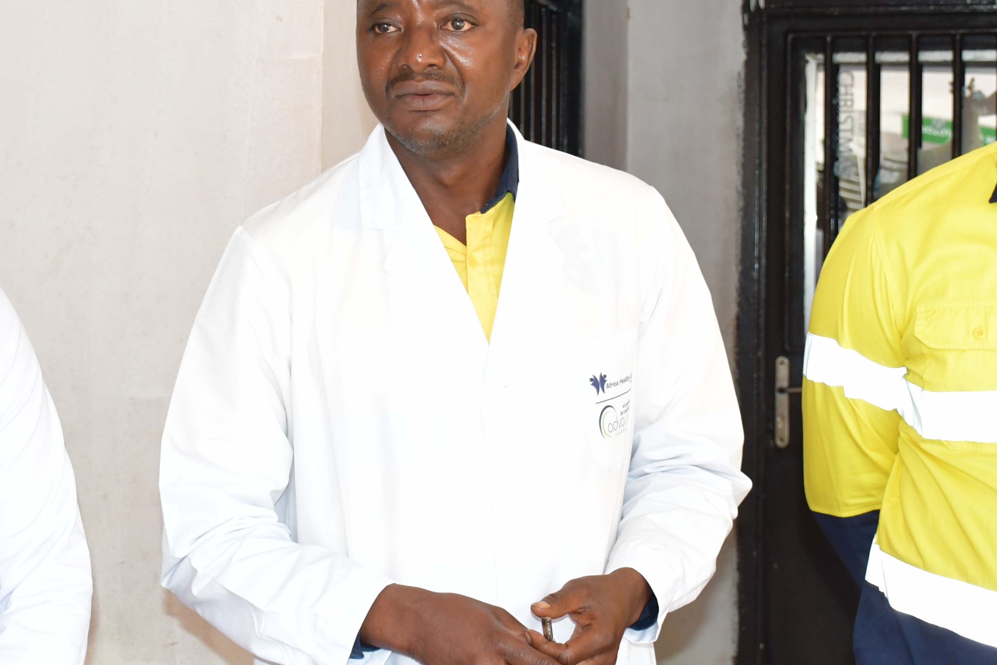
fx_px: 2049
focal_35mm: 74
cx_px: 453
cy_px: 216
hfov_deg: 27.3
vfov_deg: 18.4
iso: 1000
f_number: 5
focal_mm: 26
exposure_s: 1/60
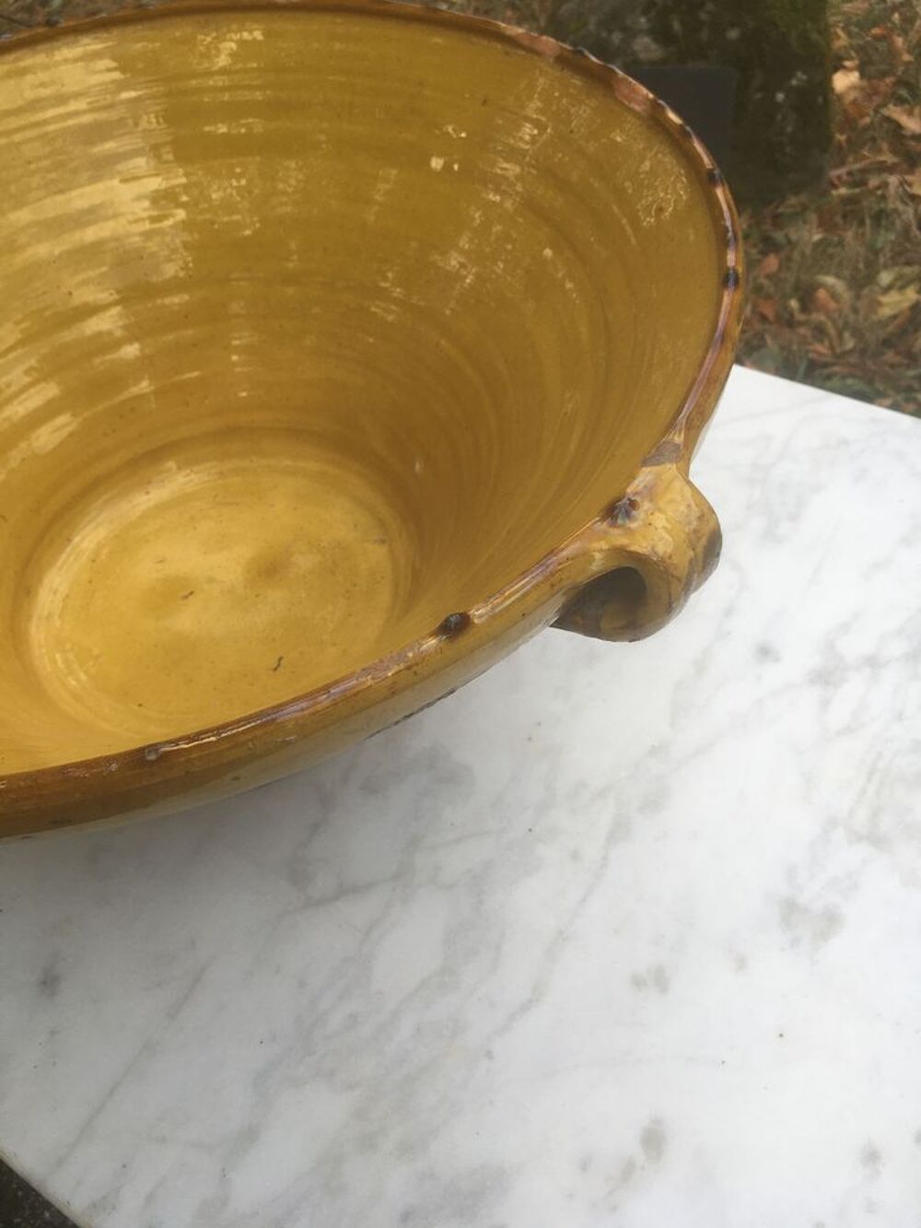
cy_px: 614
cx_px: 460
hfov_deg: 48.2
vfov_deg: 61.7
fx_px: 1029
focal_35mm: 29
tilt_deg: -48.3
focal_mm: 4.15
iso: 25
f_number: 2.2
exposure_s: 1/396
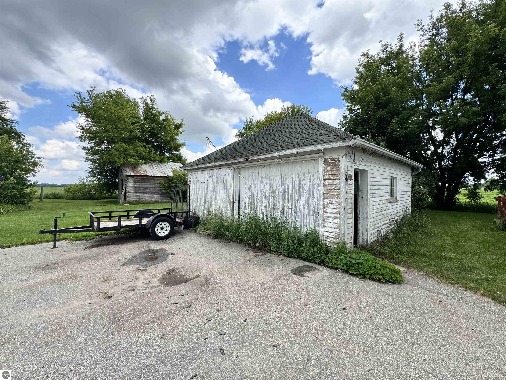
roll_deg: -0.9
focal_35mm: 14
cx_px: 253
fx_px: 205
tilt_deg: -1.1
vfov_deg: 85.7
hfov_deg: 102.1
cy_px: 190
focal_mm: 2.22
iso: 40
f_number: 2.2
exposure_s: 1/669
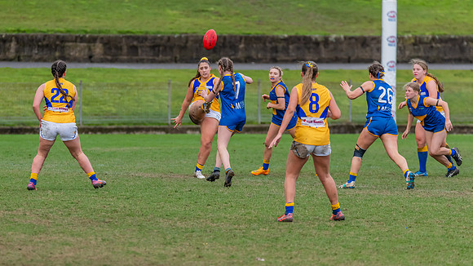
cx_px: 197
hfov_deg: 4.6
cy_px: 121
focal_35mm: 468
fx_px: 5868
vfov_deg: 2.6
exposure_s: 1/1250
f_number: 6
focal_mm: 380
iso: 1250
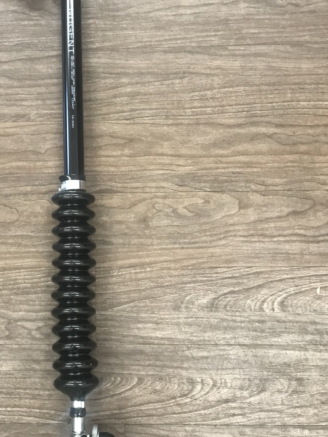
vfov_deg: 39.6
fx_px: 606
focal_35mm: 48
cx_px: 84
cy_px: 227
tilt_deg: -83.5
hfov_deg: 29.8
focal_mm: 3.99
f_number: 1.8
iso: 40
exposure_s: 1/20
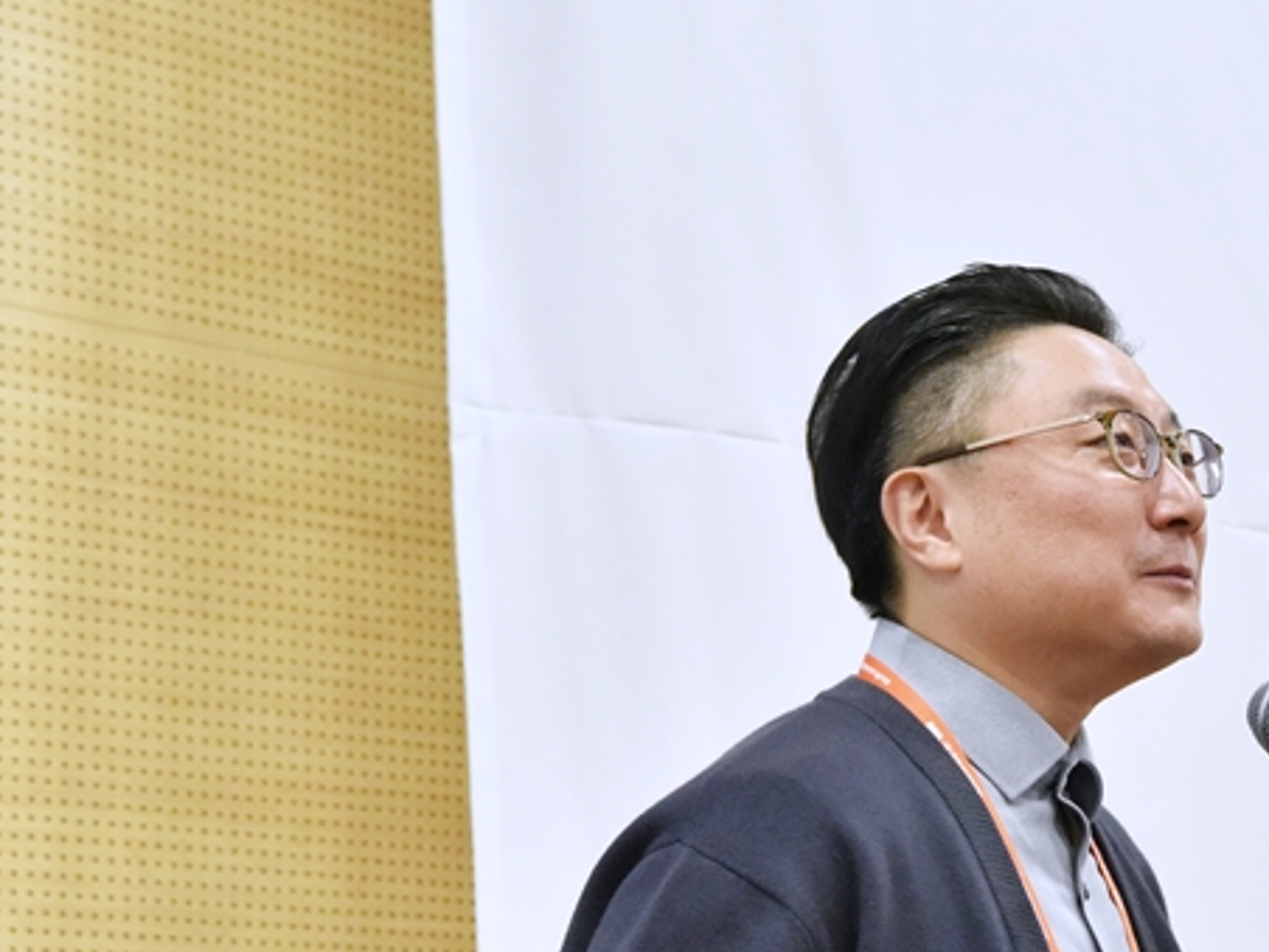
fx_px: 4289
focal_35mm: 117
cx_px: 1204
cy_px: 796
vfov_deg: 12.6
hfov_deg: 16.5
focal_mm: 55
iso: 6400
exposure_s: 1/250
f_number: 6.3
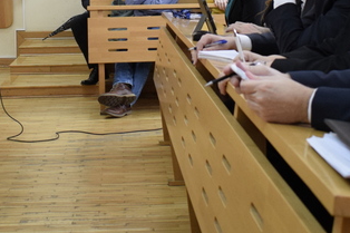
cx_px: 140
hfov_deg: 23.1
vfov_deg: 15.0
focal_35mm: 88
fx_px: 855
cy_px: -46
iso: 1250
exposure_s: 1/100
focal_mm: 18
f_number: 3.5
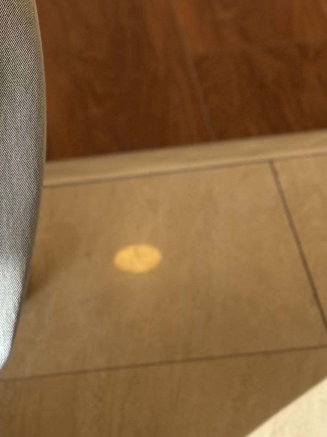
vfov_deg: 11.5
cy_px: -117
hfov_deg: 8.6
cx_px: -175
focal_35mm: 168
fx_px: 2116
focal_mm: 6.86
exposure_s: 1/176
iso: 64
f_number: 1.78
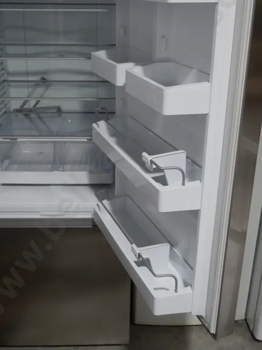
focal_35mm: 38
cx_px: 124
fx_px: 384
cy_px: 134
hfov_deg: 37.7
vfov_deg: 48.6
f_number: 3.5
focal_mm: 14
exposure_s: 1/80
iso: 200
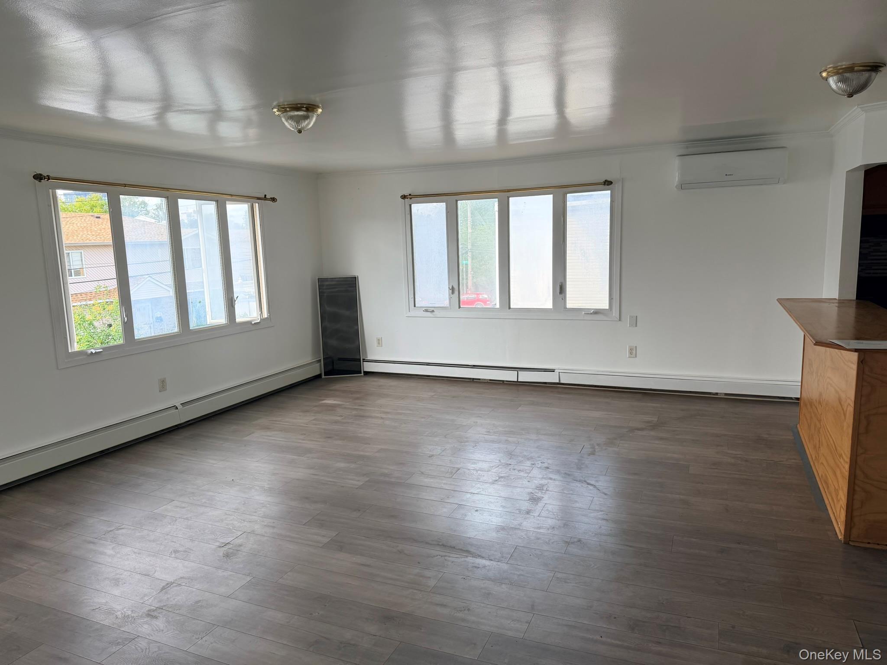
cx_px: 444
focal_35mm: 24
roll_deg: +2.2
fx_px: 615
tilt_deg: -8.5
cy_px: 332
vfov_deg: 56.8
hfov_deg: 71.6
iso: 100
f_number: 1.78
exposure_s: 1/671
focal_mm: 6.76
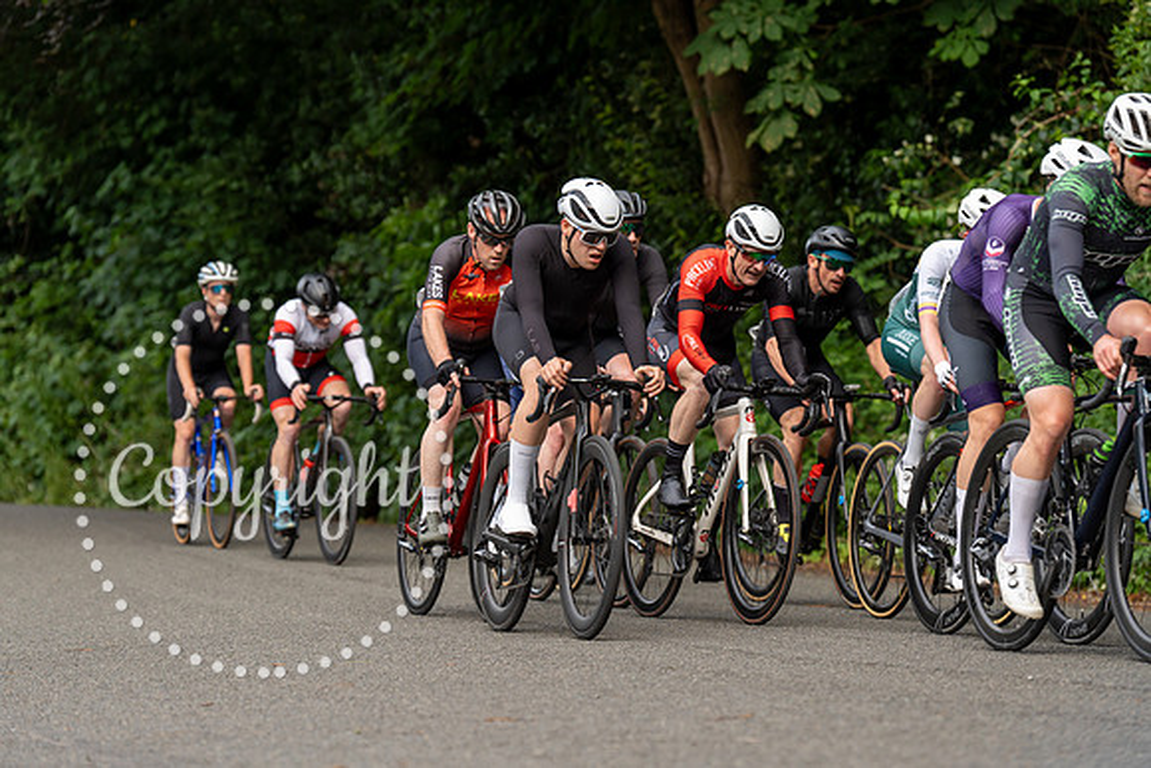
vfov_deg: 10.8
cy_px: 384
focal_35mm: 127
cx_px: 576
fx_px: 4061
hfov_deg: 16.1
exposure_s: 1/800
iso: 400
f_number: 3.5
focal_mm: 127
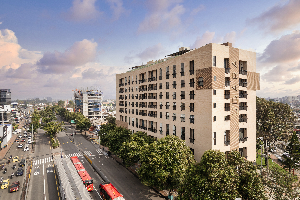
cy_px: 100
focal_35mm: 22
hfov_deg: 78.6
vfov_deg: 57.2
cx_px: 150
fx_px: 183
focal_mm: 8.38
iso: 120
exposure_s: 1/1600
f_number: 2.8
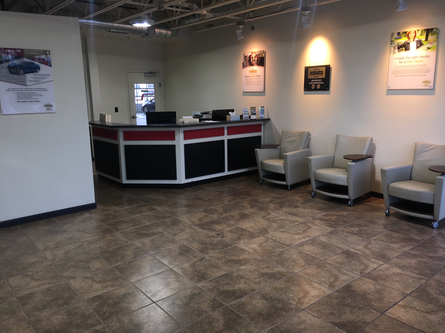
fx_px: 373
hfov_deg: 61.7
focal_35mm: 29
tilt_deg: -11.7
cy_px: 166
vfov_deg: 48.2
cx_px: 222
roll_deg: +0.4
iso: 25
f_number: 2.2
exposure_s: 1/60
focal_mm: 4.15
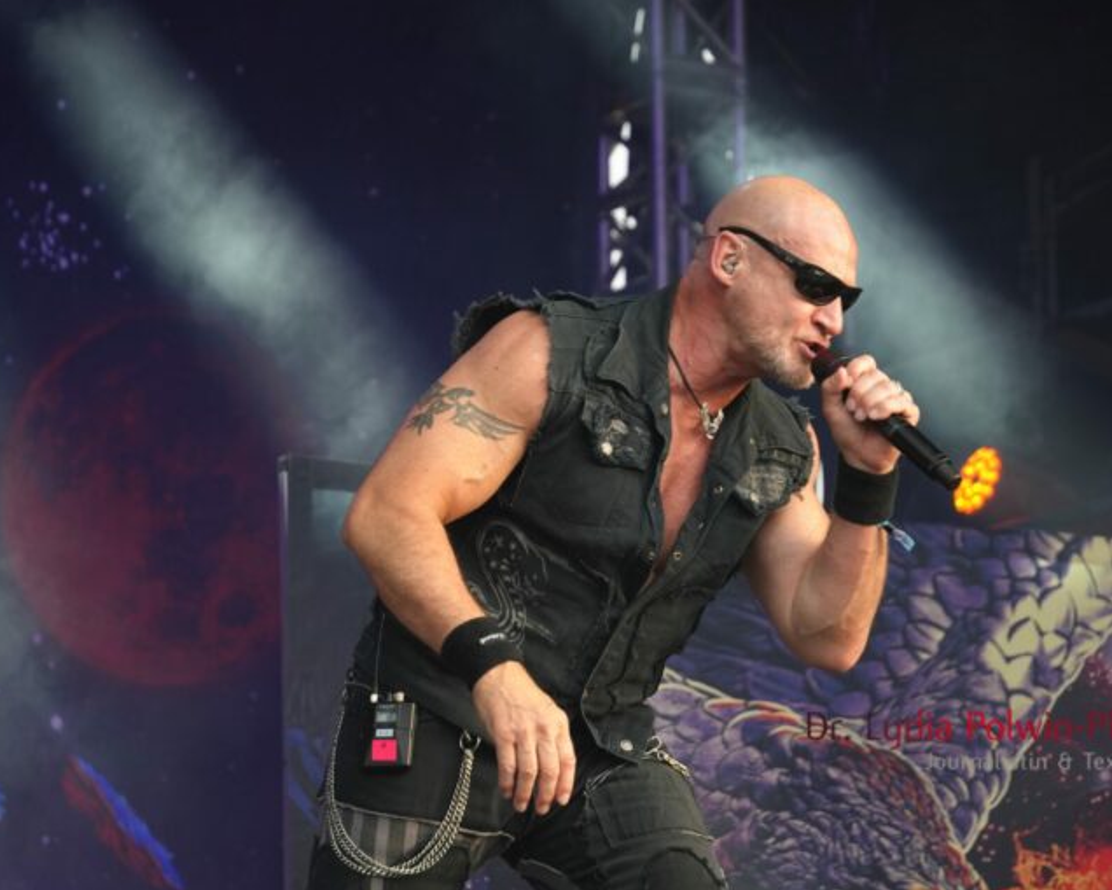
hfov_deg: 9.4
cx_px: 610
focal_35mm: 206
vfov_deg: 7.5
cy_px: 446
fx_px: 6766
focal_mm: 121
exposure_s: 1/200
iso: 800
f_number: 5.6
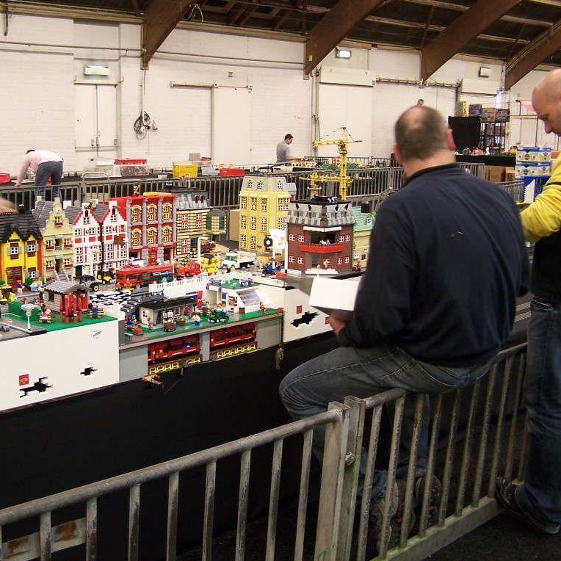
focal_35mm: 45
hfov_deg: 37.3
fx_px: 825
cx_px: 206
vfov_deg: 37.6
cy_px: 280
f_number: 2.8
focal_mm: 6.3
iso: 80
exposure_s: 1/3
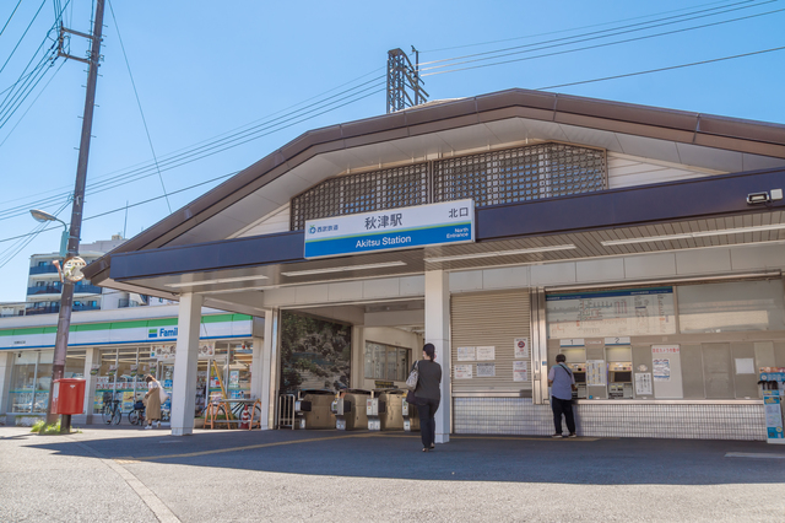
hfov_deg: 60.0
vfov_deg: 42.0
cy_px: 262
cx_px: 392
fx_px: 680
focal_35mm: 31
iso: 100
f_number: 8
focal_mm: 20.8
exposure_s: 1/250
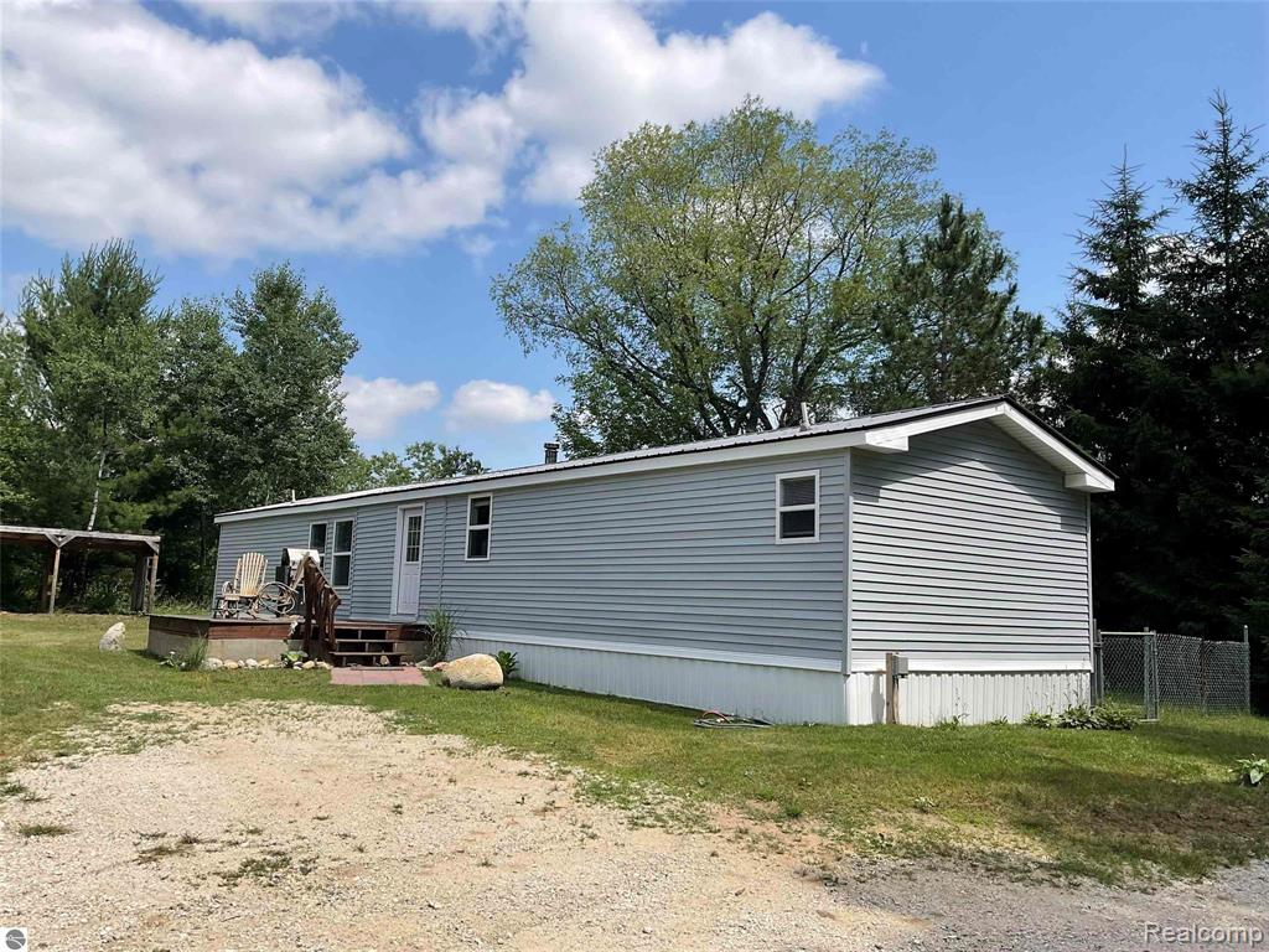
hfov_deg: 61.7
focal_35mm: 29
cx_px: 634
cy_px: 476
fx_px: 1063
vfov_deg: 48.2
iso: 16
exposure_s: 1/2058
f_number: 1.8
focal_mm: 3
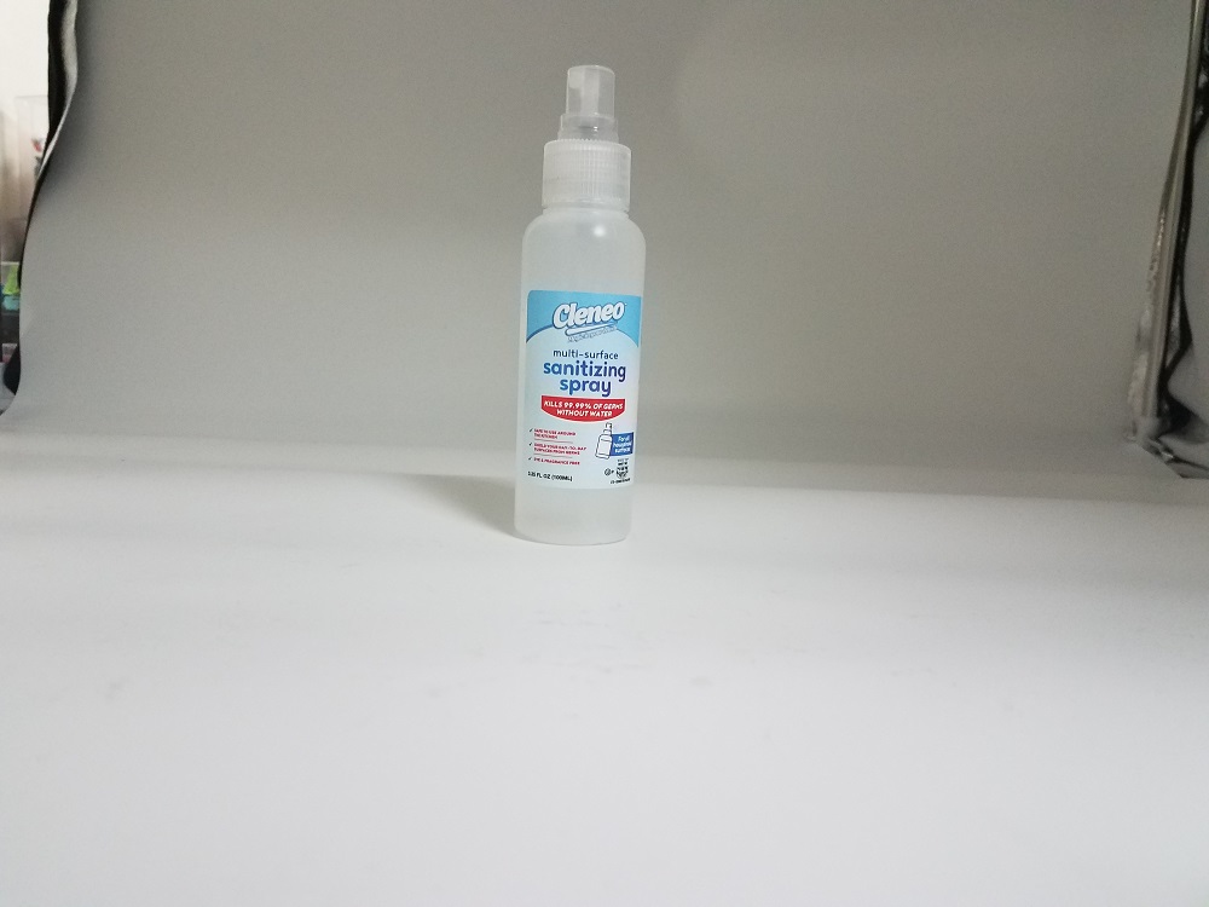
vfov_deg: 53.1
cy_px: 454
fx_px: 908
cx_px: 604
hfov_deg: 67.3
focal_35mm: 26
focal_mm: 4.2
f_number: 1.7
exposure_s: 1/60
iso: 160
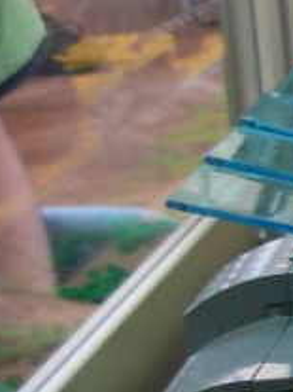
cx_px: 652
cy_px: 180
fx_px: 2124
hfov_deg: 7.5
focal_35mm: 188
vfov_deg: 10.5
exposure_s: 1/5
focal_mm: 6.3
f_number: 2.9
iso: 79
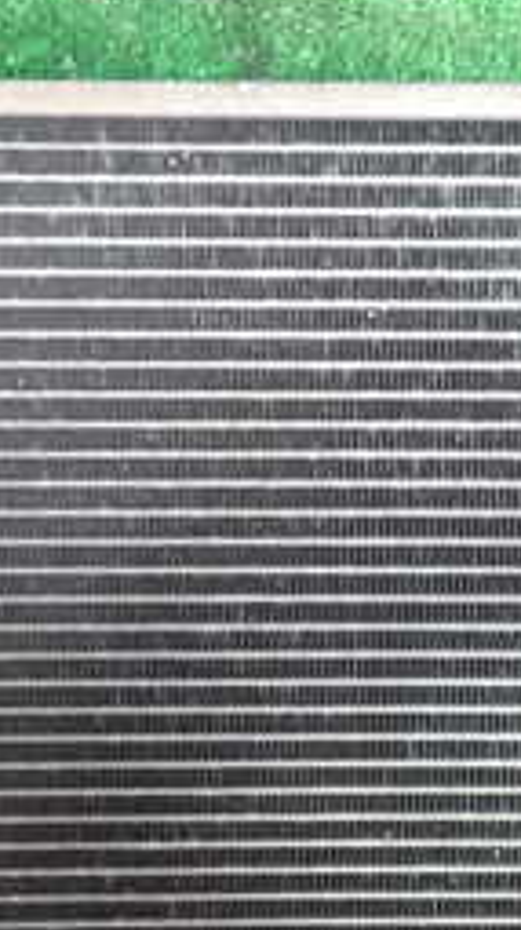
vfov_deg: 27.4
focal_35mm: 77
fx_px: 1895
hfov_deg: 15.4
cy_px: 620
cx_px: 499
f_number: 2.3
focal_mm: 5.4
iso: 200
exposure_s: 1/30
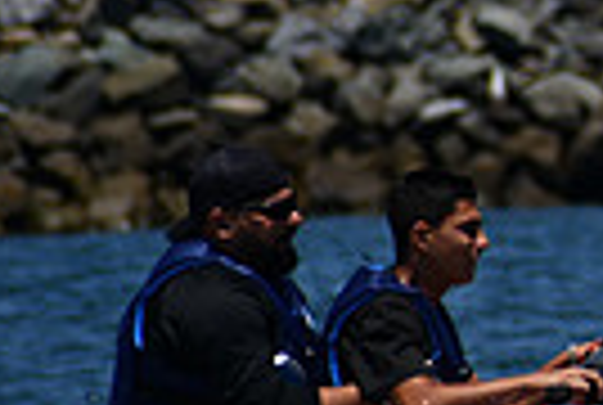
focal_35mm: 1942
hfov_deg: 1.1
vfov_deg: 0.7
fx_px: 32601
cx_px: 1242
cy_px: 70
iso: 200
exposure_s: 1/1600
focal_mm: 300
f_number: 7.1
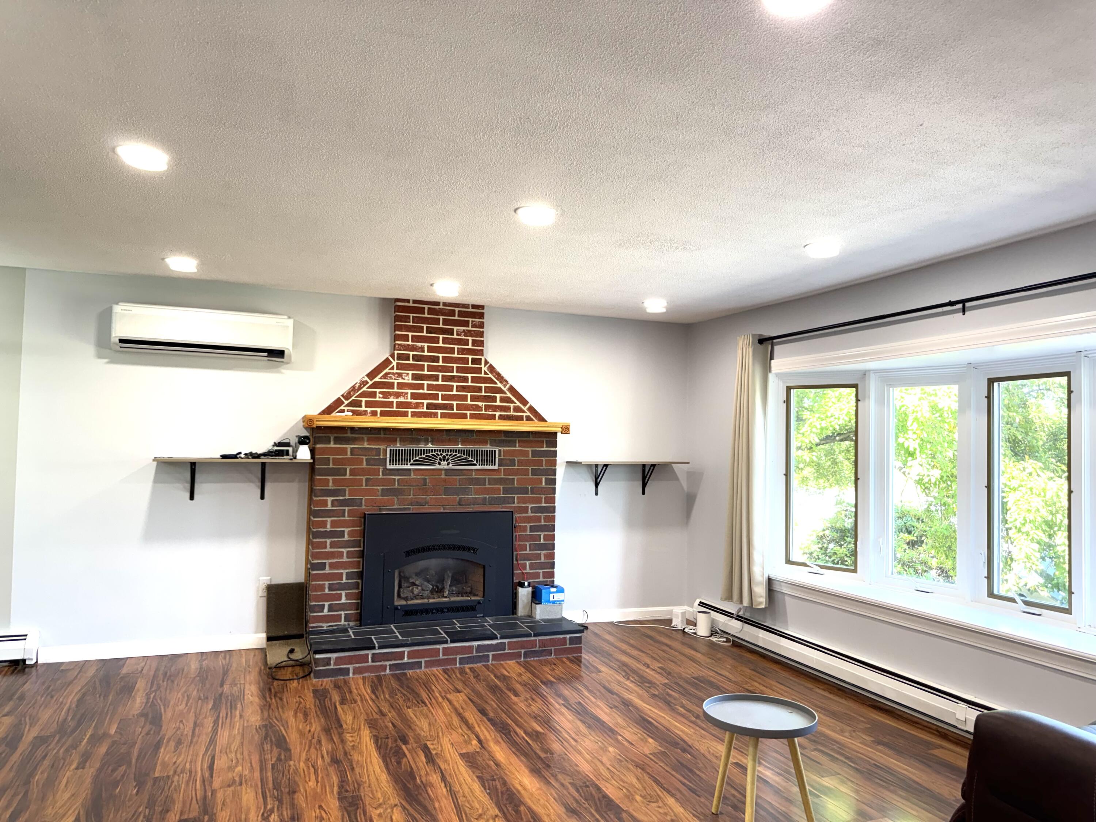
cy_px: 411
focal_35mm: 24
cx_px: 548
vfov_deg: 56.8
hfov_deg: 71.6
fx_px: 760
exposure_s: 1/120
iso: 100
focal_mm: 6.76
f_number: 1.78
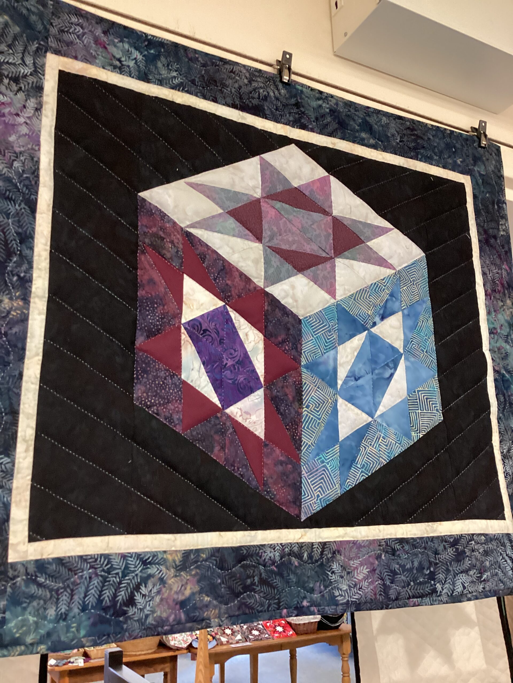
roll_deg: -0.6
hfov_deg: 45.4
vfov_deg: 58.4
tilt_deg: +14.7
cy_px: 342
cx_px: 256
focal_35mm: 31
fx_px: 613
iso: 320
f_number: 2.4
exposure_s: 1/50
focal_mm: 3.3
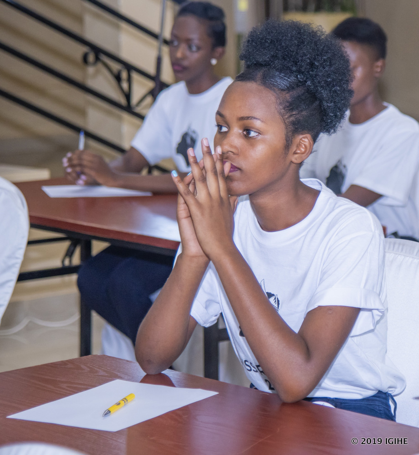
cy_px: 222
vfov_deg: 13.0
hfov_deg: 11.8
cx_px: 383
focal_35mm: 140
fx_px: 2004
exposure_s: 1/80
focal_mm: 78
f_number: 4
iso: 800
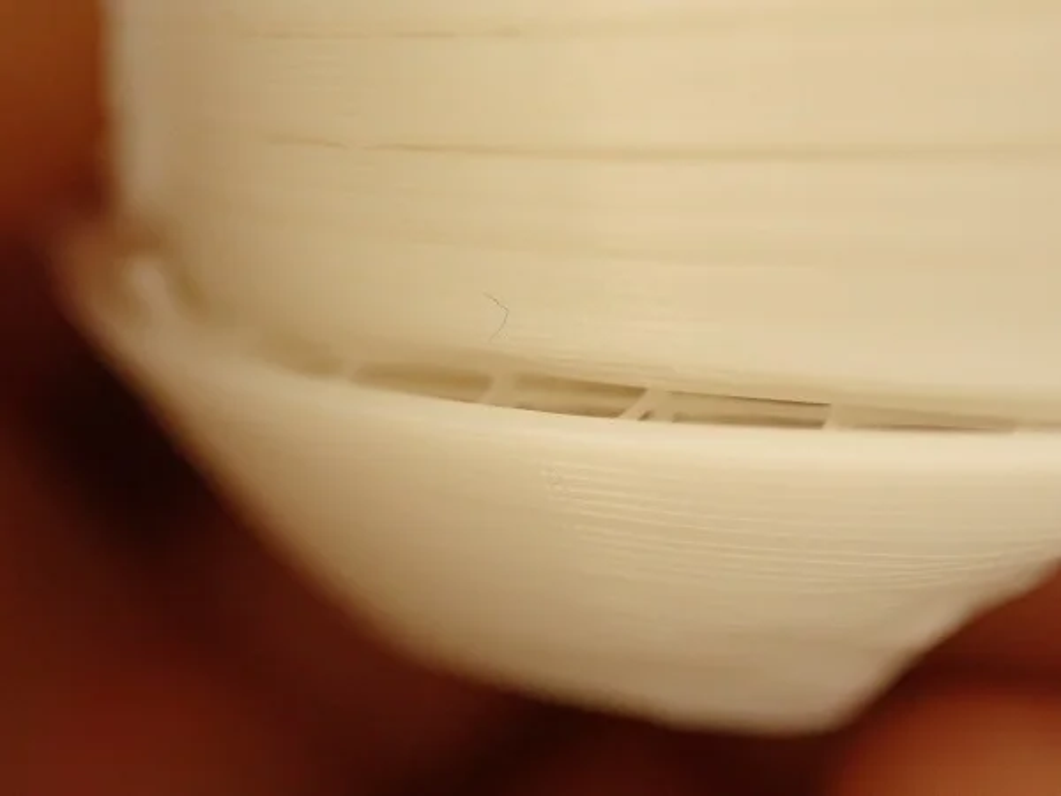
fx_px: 1533
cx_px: 530
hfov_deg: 38.2
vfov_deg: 29.1
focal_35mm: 50
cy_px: 398
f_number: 3.2
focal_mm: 9.01
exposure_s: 1/200
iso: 800
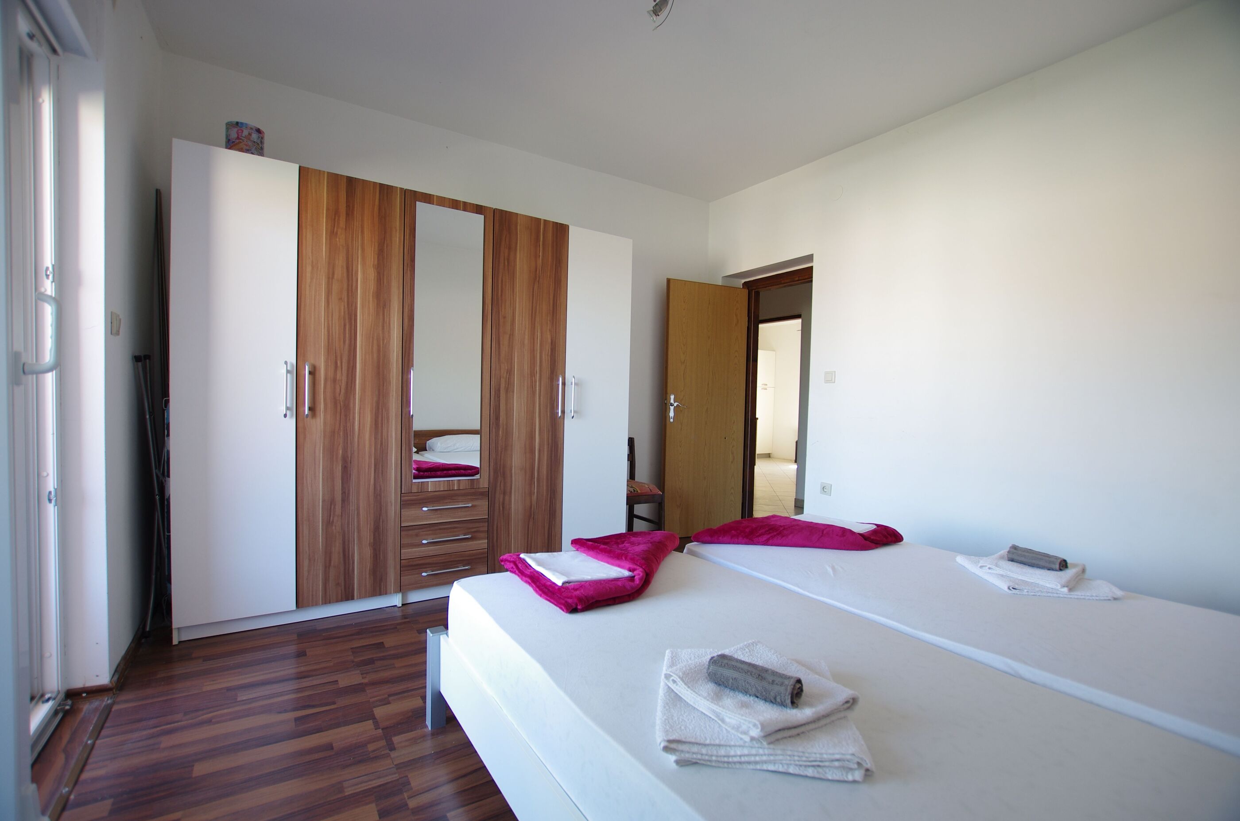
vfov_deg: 77.1
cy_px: 410
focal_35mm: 15
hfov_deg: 100.5
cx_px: 620
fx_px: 516
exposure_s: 1/25
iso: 100
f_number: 3.5
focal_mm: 10
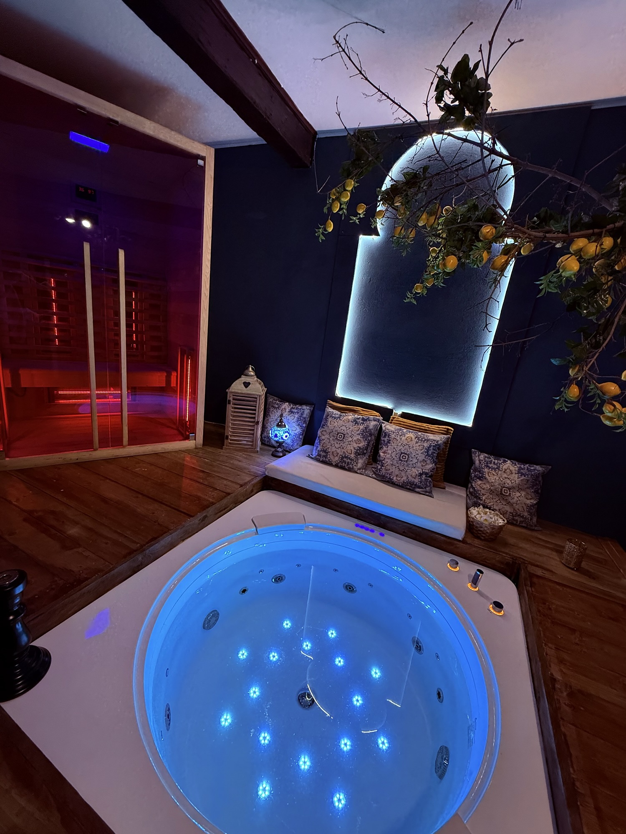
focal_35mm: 14
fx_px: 338
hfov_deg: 85.7
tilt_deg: -14.4
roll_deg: -7.5
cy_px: 417
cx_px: 313
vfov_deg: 102.1
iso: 320
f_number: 2.2
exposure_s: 1/100
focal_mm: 2.22
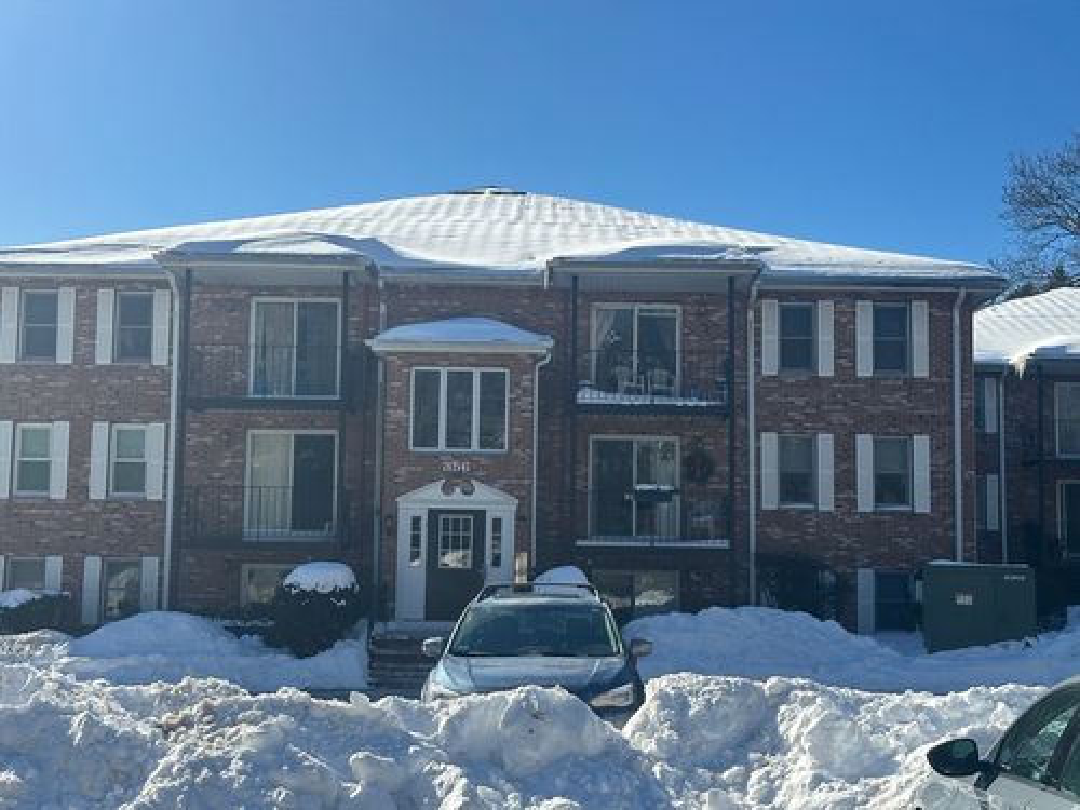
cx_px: 540
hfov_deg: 39.7
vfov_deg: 30.3
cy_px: 405
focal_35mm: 48
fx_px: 1498
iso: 64
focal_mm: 6.86
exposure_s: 1/5556
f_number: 1.78
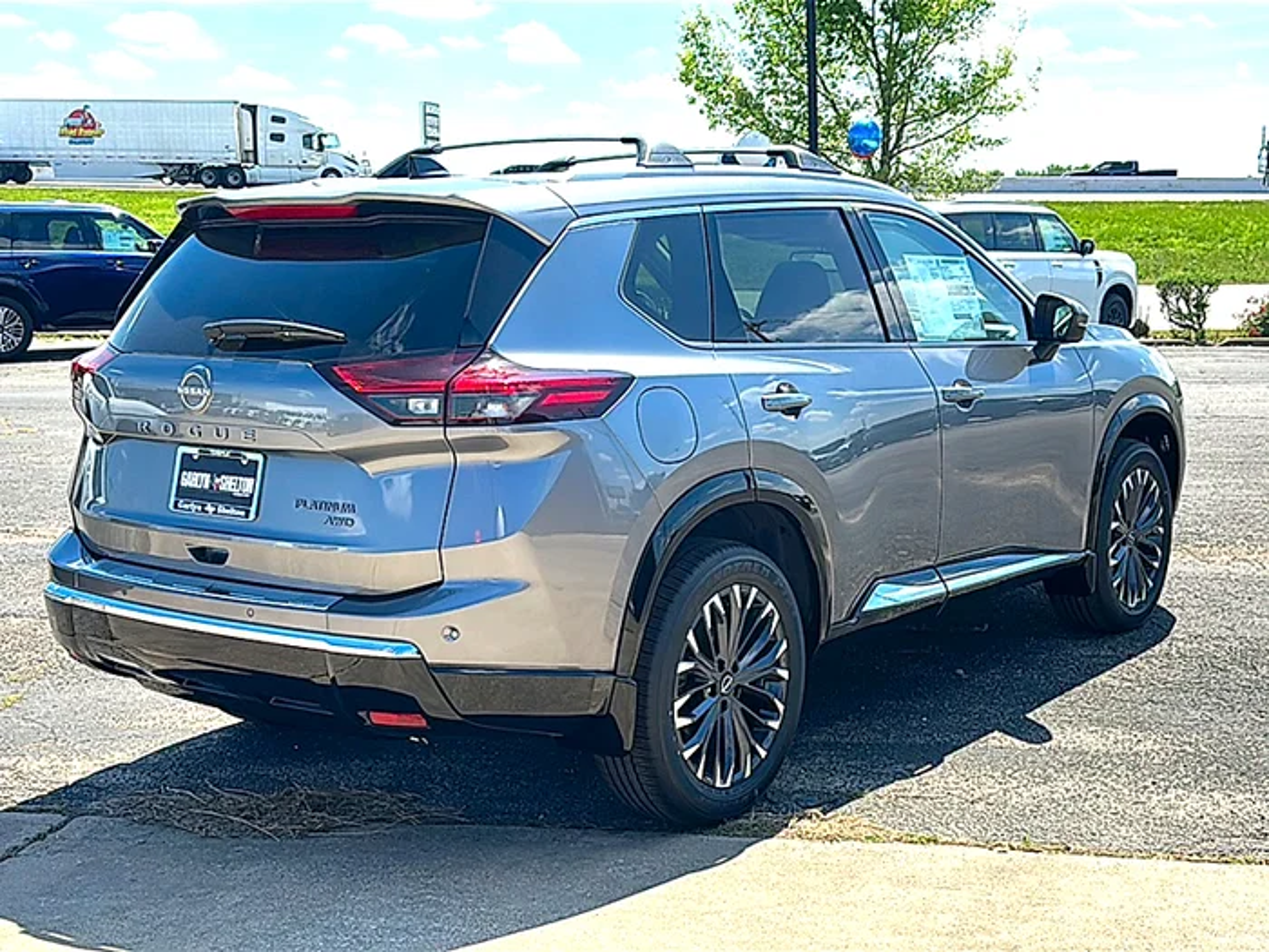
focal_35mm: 39
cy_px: 476
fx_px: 1430
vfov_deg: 36.8
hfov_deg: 47.9
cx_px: 634
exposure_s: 1/2817
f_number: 1.78
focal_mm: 6.86
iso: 80
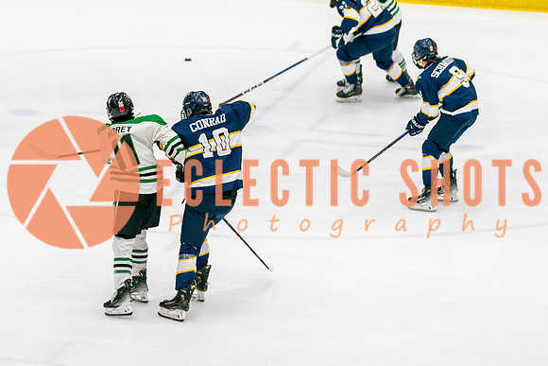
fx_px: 3274
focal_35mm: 215
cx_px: 180
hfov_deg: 9.6
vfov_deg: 6.4
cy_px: 183
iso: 3200
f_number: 2.8
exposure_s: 1/1250
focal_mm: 151
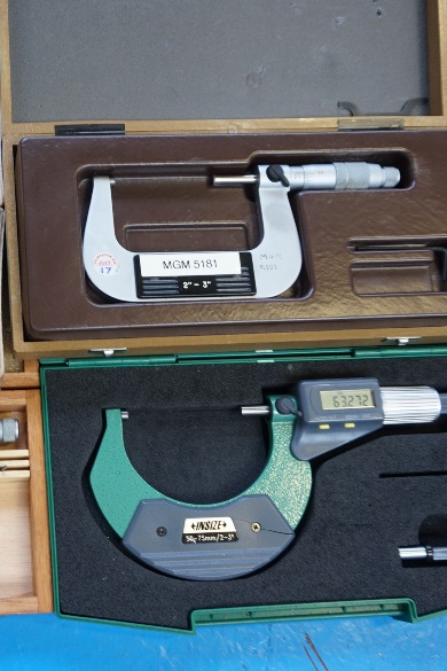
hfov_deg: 30.1
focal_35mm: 42
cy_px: 348
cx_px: 18
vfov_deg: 46.4
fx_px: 782
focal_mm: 16
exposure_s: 1/60
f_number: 4
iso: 250
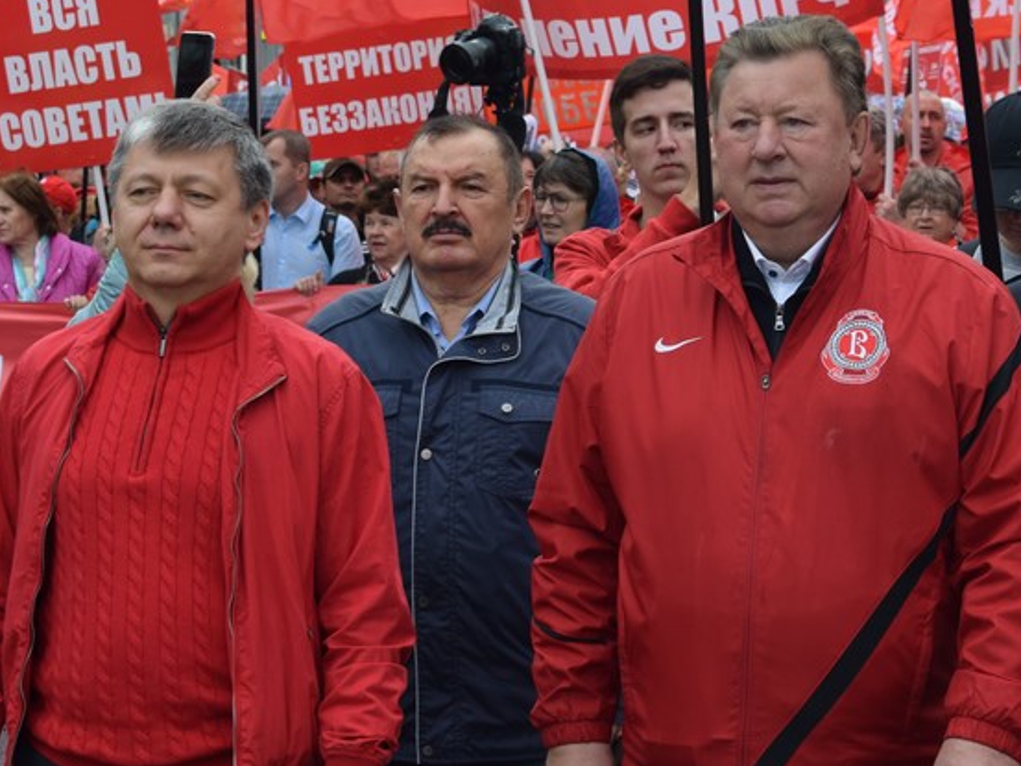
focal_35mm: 147
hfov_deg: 13.4
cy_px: 150
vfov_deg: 10.1
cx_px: 772
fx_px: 4333
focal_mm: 55
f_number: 8
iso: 400
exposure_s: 1/250
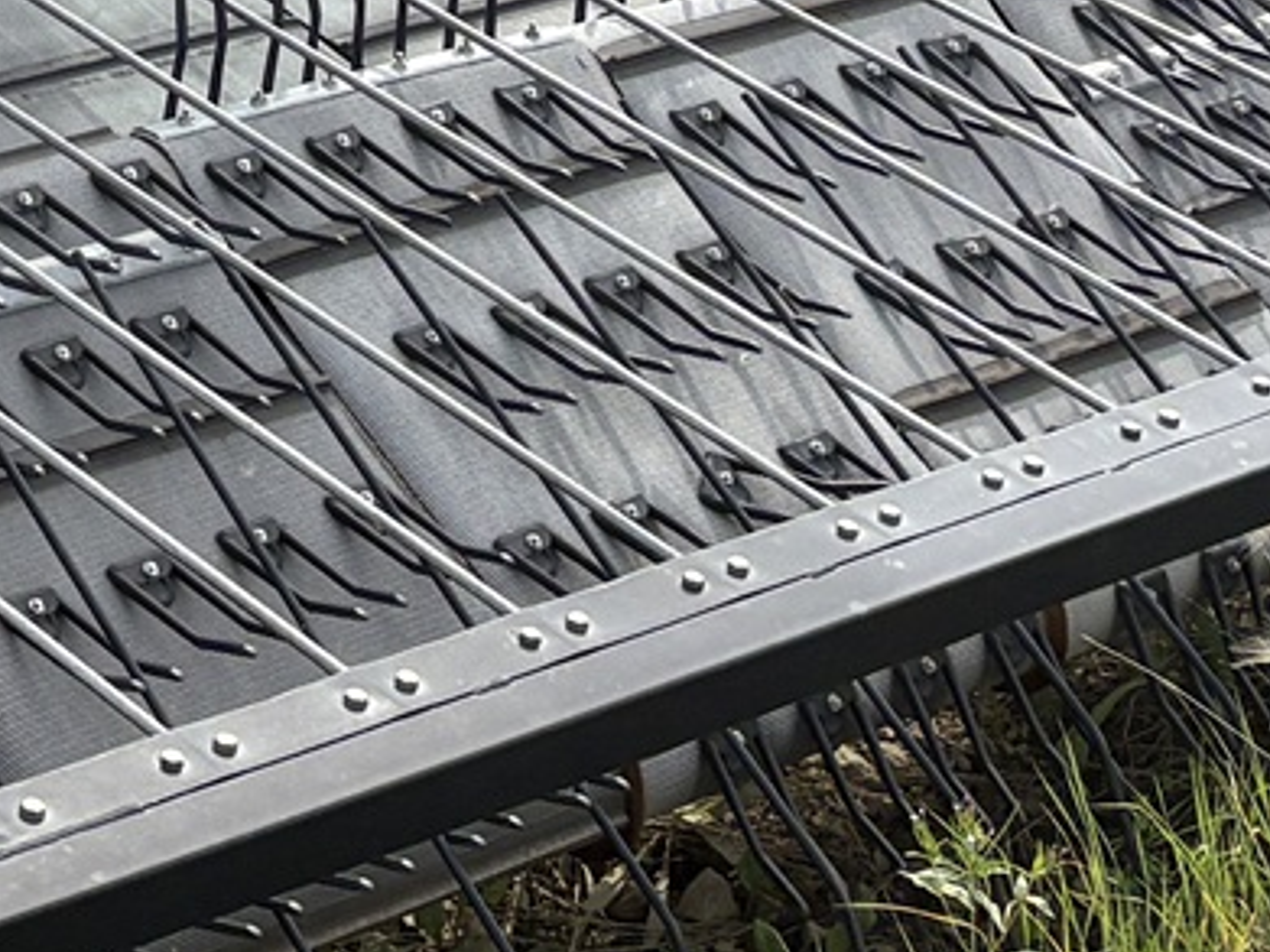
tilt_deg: -2.7
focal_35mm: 133
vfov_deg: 10.2
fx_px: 4878
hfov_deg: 14.3
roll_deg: +2.0
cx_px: -352
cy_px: -1038
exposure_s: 1/2283
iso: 64
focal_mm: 5.96
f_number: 1.6
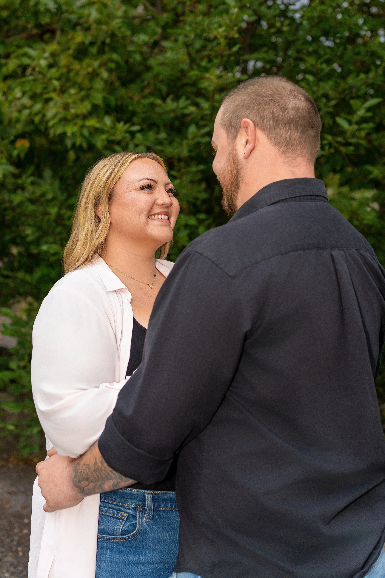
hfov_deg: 31.2
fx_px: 690
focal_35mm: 43
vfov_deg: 45.4
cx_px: 192
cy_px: 289
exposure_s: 1/800
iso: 400
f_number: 2.8
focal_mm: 43
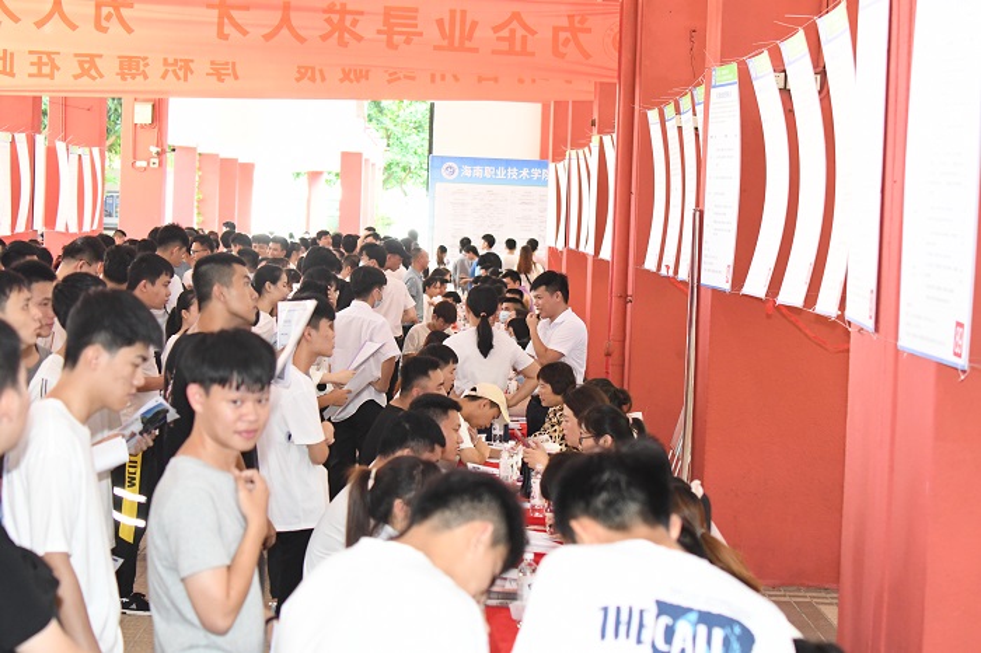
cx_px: 490
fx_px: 2451
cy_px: 326
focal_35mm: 90
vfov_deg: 15.2
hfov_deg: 22.6
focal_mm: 60
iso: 3600
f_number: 4.5
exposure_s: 1/125
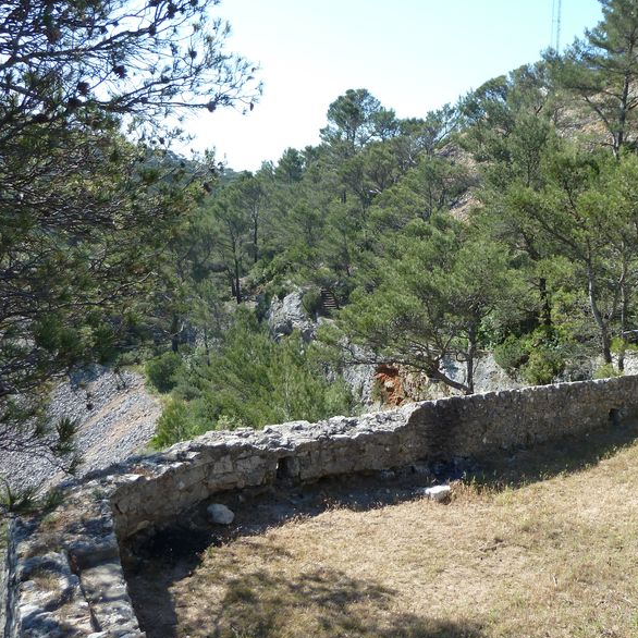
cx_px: 433
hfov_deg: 46.4
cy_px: 326
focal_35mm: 35
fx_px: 730
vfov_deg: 47.2
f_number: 4
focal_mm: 4.7
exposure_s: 1/320
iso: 80
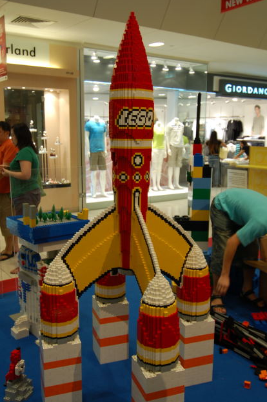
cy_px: 199
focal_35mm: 37
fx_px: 413
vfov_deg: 51.9
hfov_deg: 35.9
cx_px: 136
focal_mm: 24
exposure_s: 1/30
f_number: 4
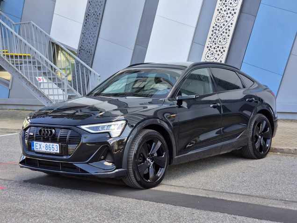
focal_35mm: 69
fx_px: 592
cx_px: 148
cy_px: 112
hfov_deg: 28.2
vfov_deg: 21.3
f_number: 2.4
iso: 25
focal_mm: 7
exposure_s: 1/114
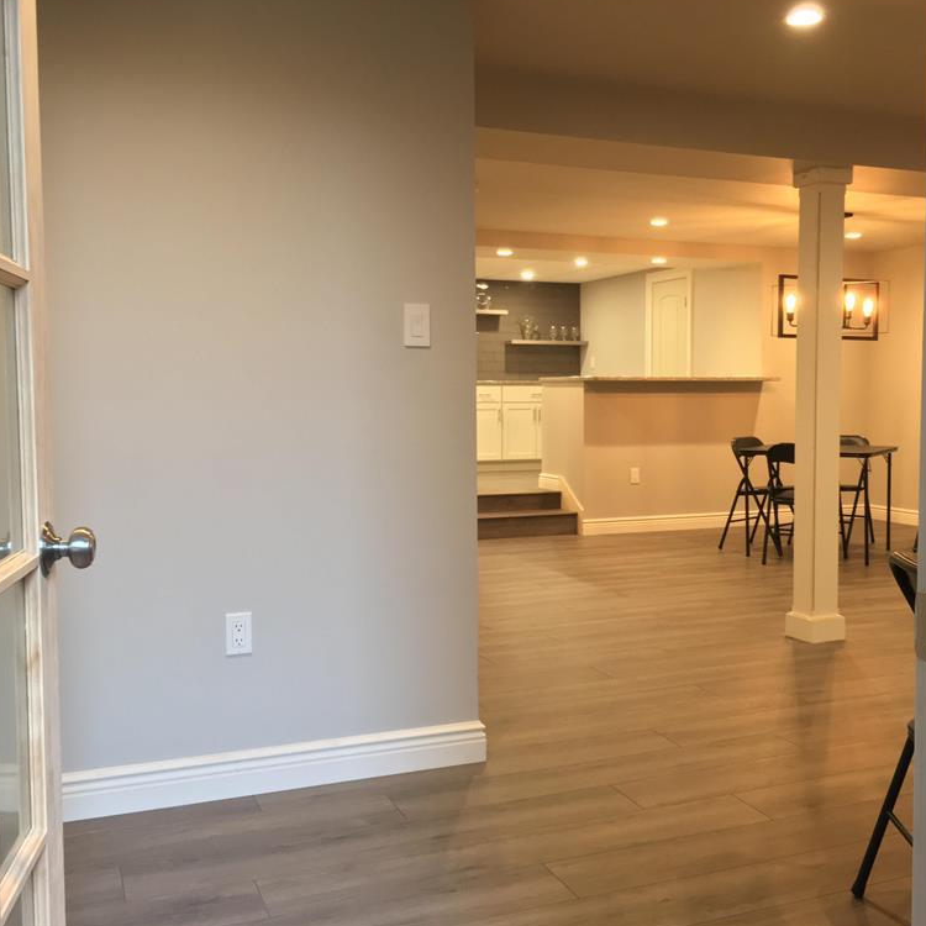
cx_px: 538
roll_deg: +0.1
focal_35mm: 35
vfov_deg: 47.2
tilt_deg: -4.2
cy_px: 459
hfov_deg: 47.0
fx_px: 1059
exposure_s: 1/30
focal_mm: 4.15
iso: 125
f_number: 2.2
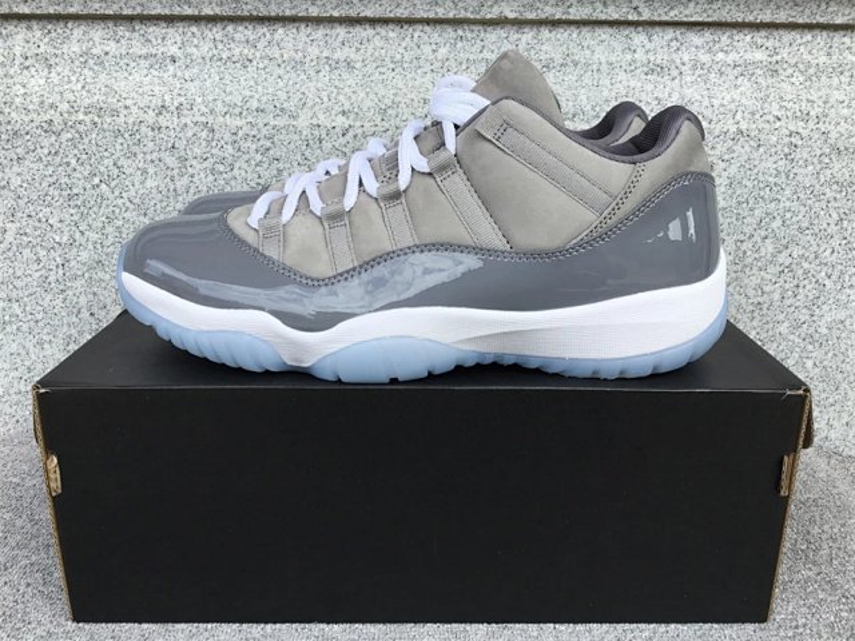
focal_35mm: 31
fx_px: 766
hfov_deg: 58.4
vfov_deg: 45.4
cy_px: 320
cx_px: 428
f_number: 2.4
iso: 25
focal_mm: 3.3
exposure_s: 1/348
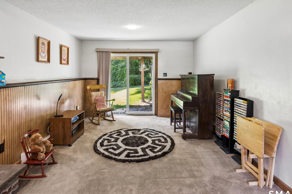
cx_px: 139
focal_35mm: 20
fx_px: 160
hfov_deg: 84.6
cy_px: 78
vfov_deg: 62.0
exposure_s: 1/2.5
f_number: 13
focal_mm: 15.6
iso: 400
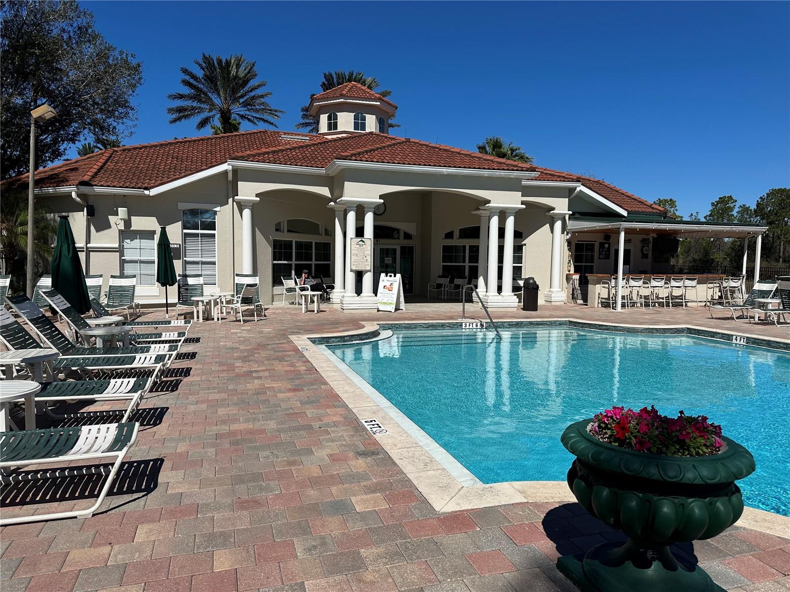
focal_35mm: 24
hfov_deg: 71.6
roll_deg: -0.9
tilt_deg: -2.4
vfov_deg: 56.8
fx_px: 548
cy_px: 296
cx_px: 395
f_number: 1.78
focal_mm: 6.86
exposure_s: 1/10753
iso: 80
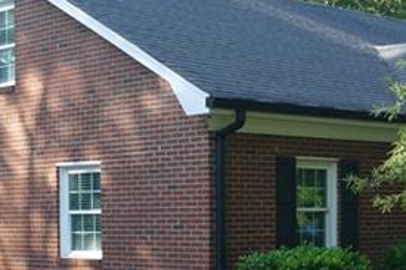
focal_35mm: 93
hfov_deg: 21.8
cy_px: 255
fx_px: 1048
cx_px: 112
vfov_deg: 14.5
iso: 125
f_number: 2.8
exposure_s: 1/250
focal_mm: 9.12
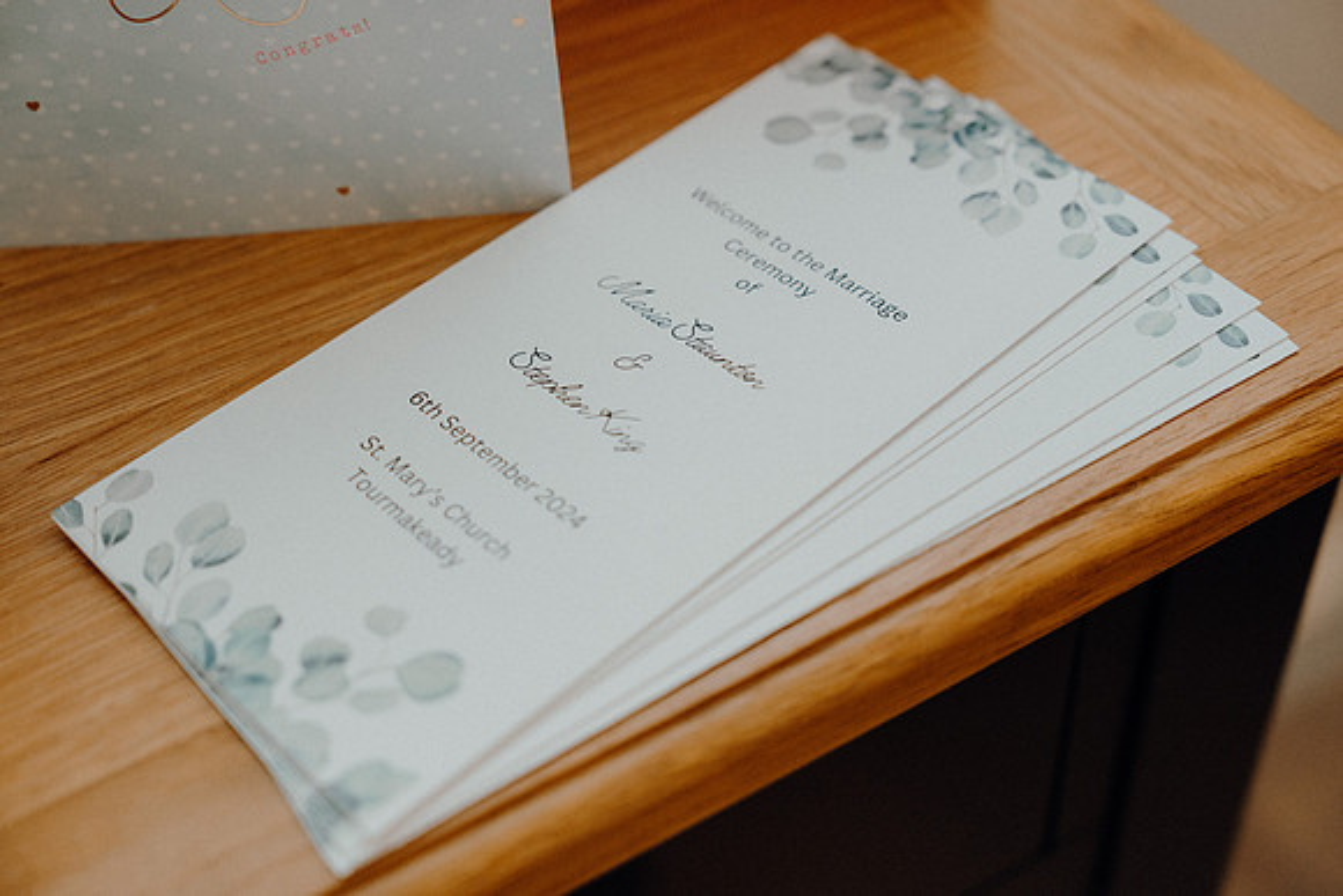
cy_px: 448
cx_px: 672
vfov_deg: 27.0
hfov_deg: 39.6
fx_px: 1866
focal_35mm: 50
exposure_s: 1/160
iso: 1600
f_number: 3.5
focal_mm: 50
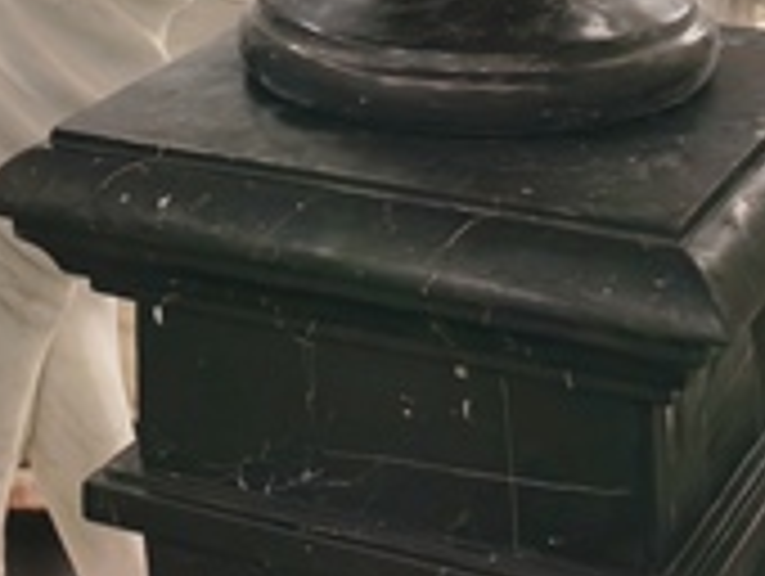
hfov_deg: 17.9
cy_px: -720
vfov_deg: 11.7
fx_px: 2390
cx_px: 54
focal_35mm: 108
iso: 72
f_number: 1.57
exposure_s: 1/206
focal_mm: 6.54
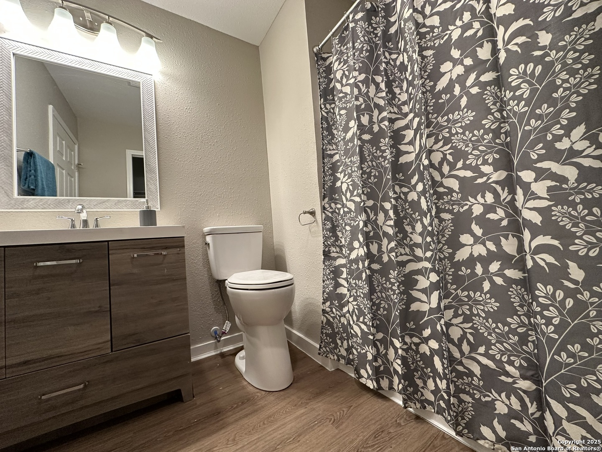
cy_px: 226
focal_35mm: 14
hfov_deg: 102.1
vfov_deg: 85.7
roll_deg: +4.5
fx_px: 243
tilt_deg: +2.1
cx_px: 301
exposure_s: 1/120
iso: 250
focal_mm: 2.22
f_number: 2.2
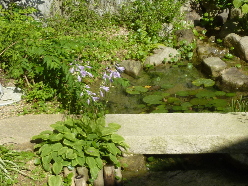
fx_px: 487
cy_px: 93
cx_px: 125
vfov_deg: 21.6
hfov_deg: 28.6
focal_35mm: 68
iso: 80
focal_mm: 6.1
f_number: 4.5
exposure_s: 1/500
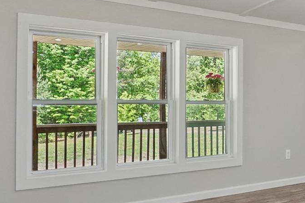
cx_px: 233
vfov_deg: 29.2
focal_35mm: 46
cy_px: 108
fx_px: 390
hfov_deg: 41.4
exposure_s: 1/20
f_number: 8
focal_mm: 10
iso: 800
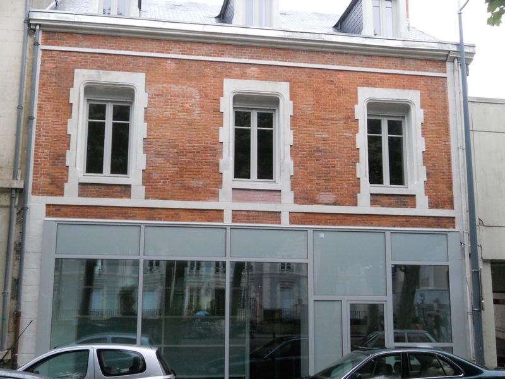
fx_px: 671
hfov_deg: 41.2
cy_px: 190
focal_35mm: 46
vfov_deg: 31.5
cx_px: 252
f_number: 4.3
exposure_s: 1/125
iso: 320
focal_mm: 8.2
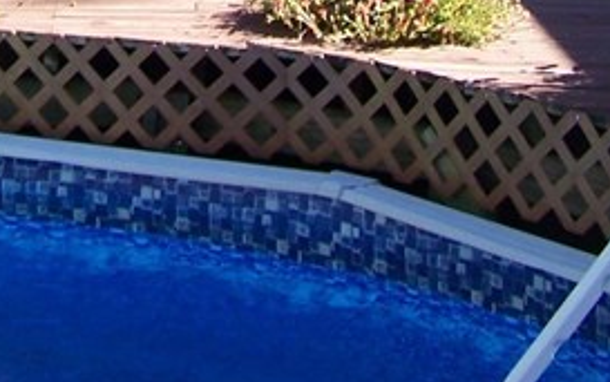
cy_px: -431
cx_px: 9
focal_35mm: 151
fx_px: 2512
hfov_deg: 13.7
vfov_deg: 8.2
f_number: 2.8
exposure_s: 1/200
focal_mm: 6.3
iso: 64
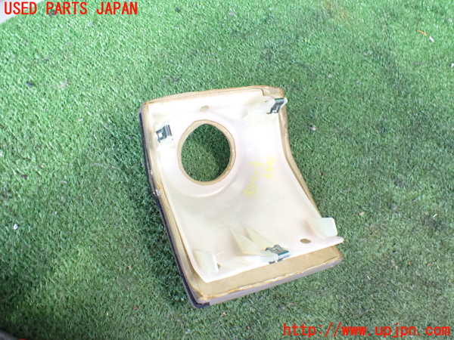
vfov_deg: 46.8
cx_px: 227
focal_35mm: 30
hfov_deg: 60.0
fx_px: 393
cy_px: 170
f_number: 2.3
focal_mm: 5.4
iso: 800
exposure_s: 1/40
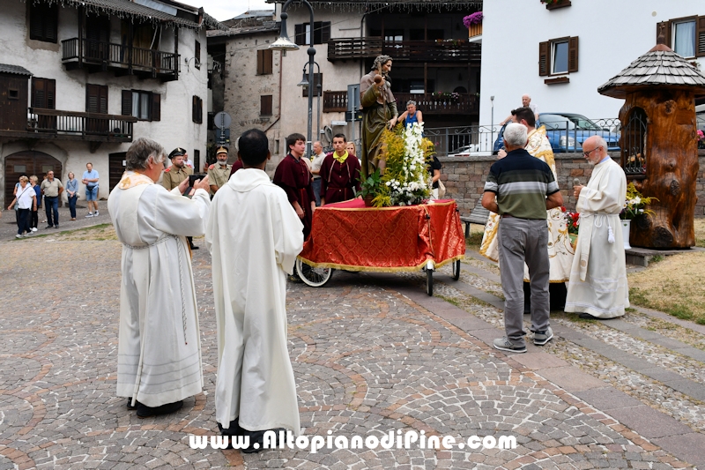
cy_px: 235
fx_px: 529
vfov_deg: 47.9
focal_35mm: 27
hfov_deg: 67.4
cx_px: 352
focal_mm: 18
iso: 140
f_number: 8
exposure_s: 1/250
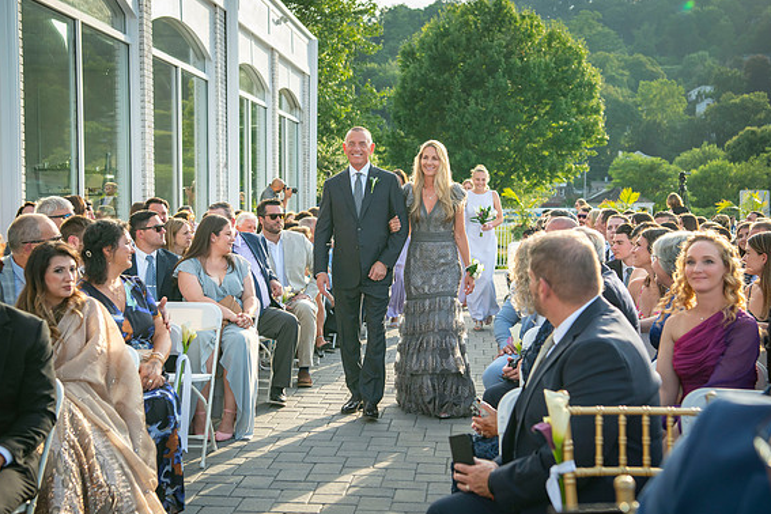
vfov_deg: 26.0
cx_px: 387
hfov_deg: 38.2
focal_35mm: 52
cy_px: 248
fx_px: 1114
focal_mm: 48
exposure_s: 1/2500
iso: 800
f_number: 4
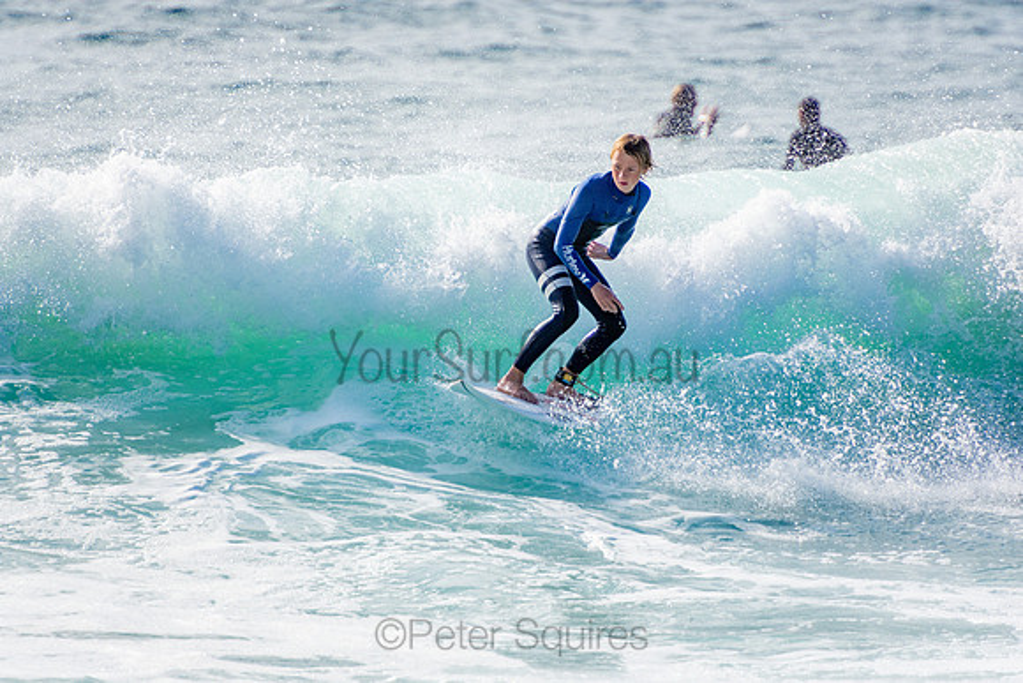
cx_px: 512
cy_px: 342
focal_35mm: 600
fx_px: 17053
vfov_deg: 2.3
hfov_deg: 3.4
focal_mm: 400
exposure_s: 1/2000
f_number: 5.6
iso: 320
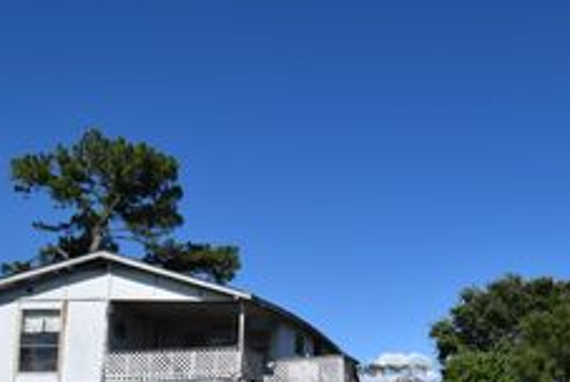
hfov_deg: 51.5
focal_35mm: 33
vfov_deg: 37.1
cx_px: 497
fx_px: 523
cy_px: 354
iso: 200
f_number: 11
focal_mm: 10
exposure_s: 1/500
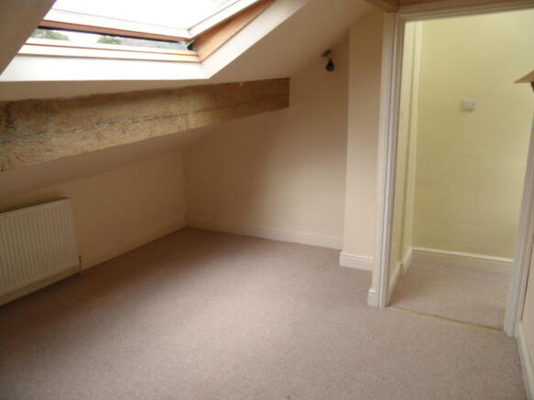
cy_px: 200
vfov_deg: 56.8
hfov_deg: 71.6
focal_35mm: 24
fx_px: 370
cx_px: 267
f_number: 3.2
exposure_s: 1/60
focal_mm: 3.9
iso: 100
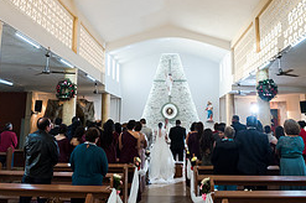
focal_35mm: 40
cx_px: 162
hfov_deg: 48.5
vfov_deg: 32.3
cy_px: 37
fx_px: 340
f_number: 2.8
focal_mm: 17
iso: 1600
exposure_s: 1/250
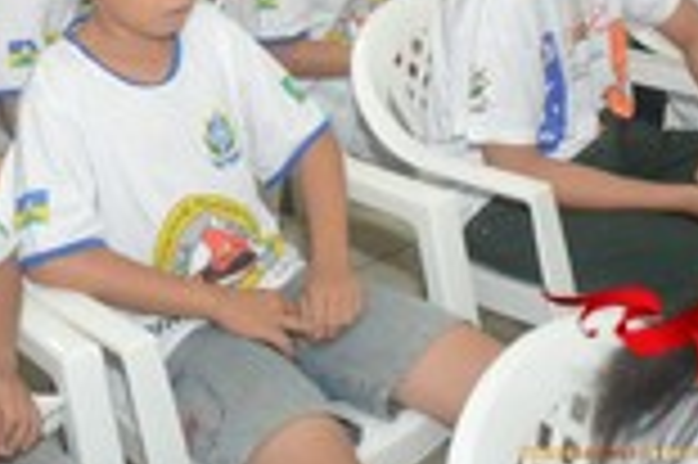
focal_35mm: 87
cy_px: -104
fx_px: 1685
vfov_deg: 15.1
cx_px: 144
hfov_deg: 23.1
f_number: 3.5
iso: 1600
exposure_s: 1/125
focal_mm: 20
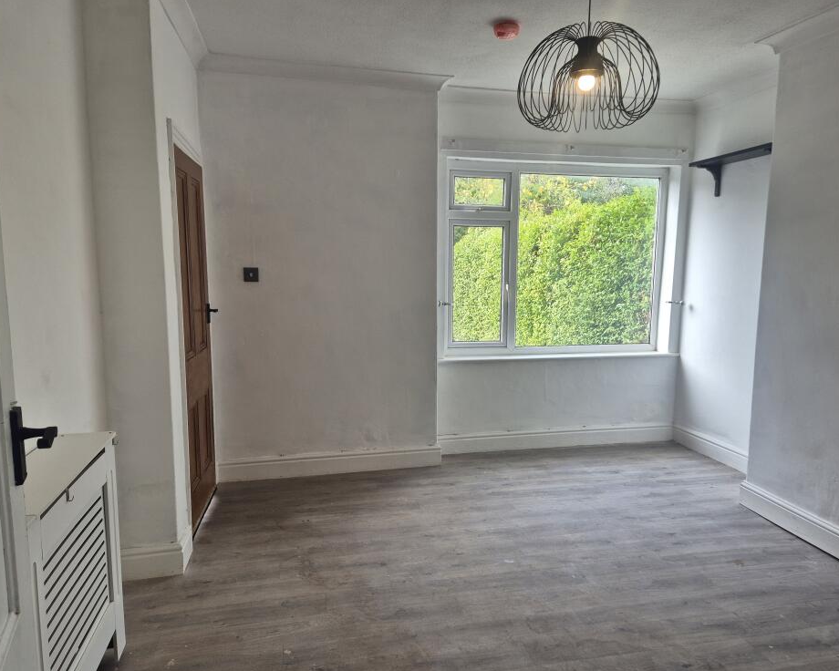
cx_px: 440
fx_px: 621
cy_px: 345
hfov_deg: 68.1
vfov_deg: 56.8
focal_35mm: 25
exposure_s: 1/200
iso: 50
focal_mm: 5.4
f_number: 1.8
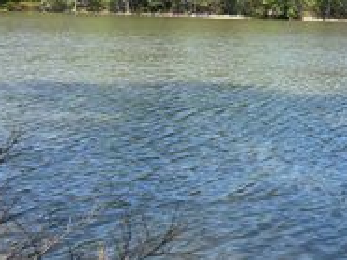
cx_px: 356
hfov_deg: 26.2
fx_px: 701
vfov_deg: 20.6
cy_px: 38
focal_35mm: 70
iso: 50
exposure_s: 1/3257
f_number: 1.5
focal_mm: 5.7
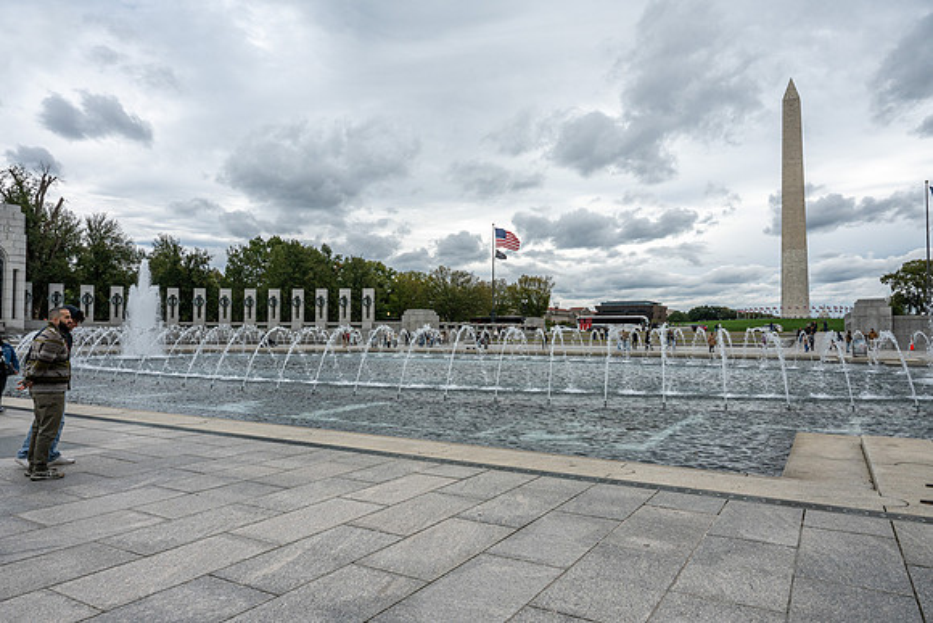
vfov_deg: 53.2
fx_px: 622
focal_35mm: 24
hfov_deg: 73.7
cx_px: 466
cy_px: 312
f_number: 13
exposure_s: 1/400
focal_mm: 24
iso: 640
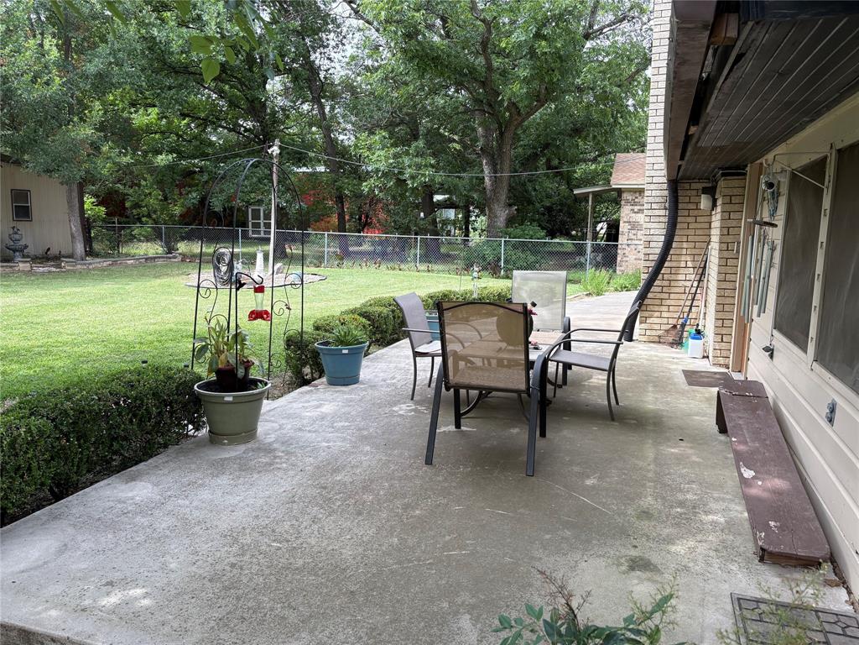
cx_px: 430
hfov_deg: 67.3
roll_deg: -0.9
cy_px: 322
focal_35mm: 26
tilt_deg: -8.5
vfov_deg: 53.1
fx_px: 645
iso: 50
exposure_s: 1/430
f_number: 1.6
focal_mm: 5.96
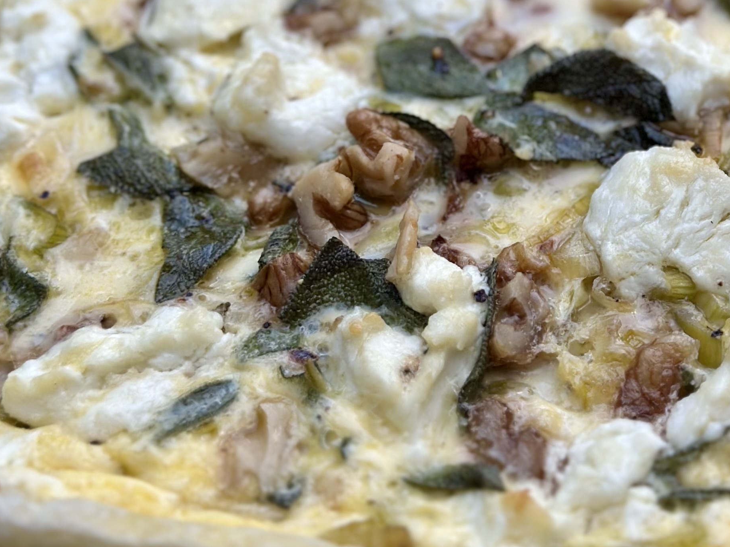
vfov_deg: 13.6
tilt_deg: -46.0
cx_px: 581
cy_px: -91
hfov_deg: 18.4
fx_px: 2235
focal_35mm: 106
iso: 80
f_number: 1.78
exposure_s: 1/227
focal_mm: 6.86
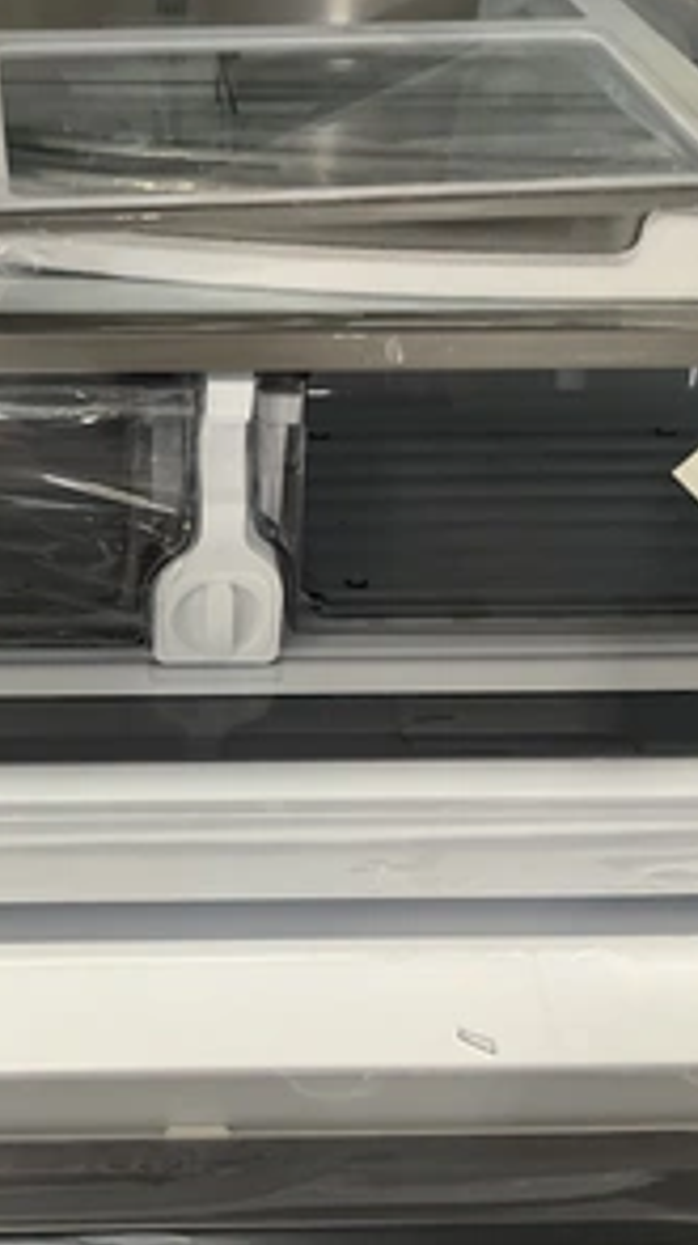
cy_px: 614
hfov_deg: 27.2
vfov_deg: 47.4
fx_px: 1417
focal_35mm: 43
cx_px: 148
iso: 100
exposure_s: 1/60
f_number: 1.8
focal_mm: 3
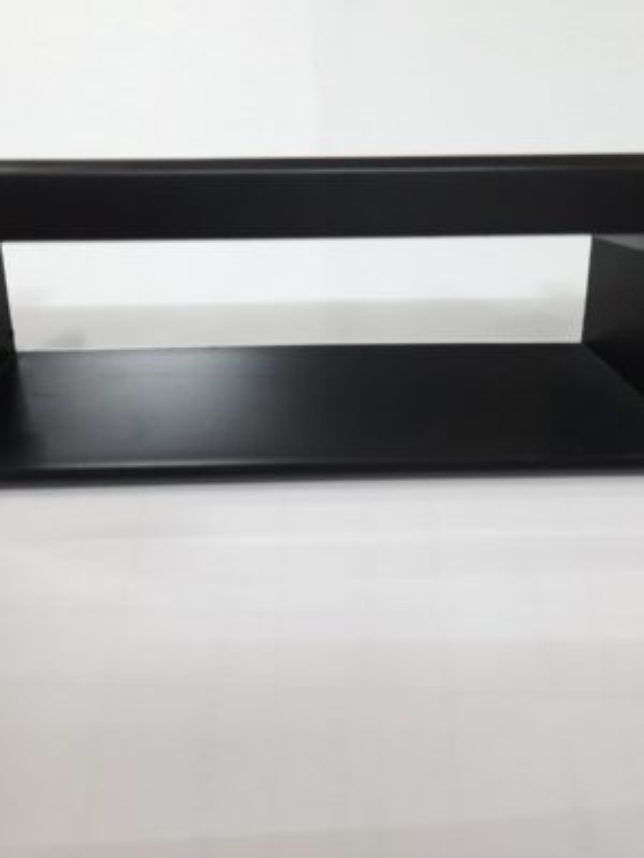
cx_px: 322
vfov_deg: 69.4
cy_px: 429
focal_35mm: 25
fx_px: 620
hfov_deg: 54.9
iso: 250
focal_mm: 4.6
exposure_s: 1/33
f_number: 2
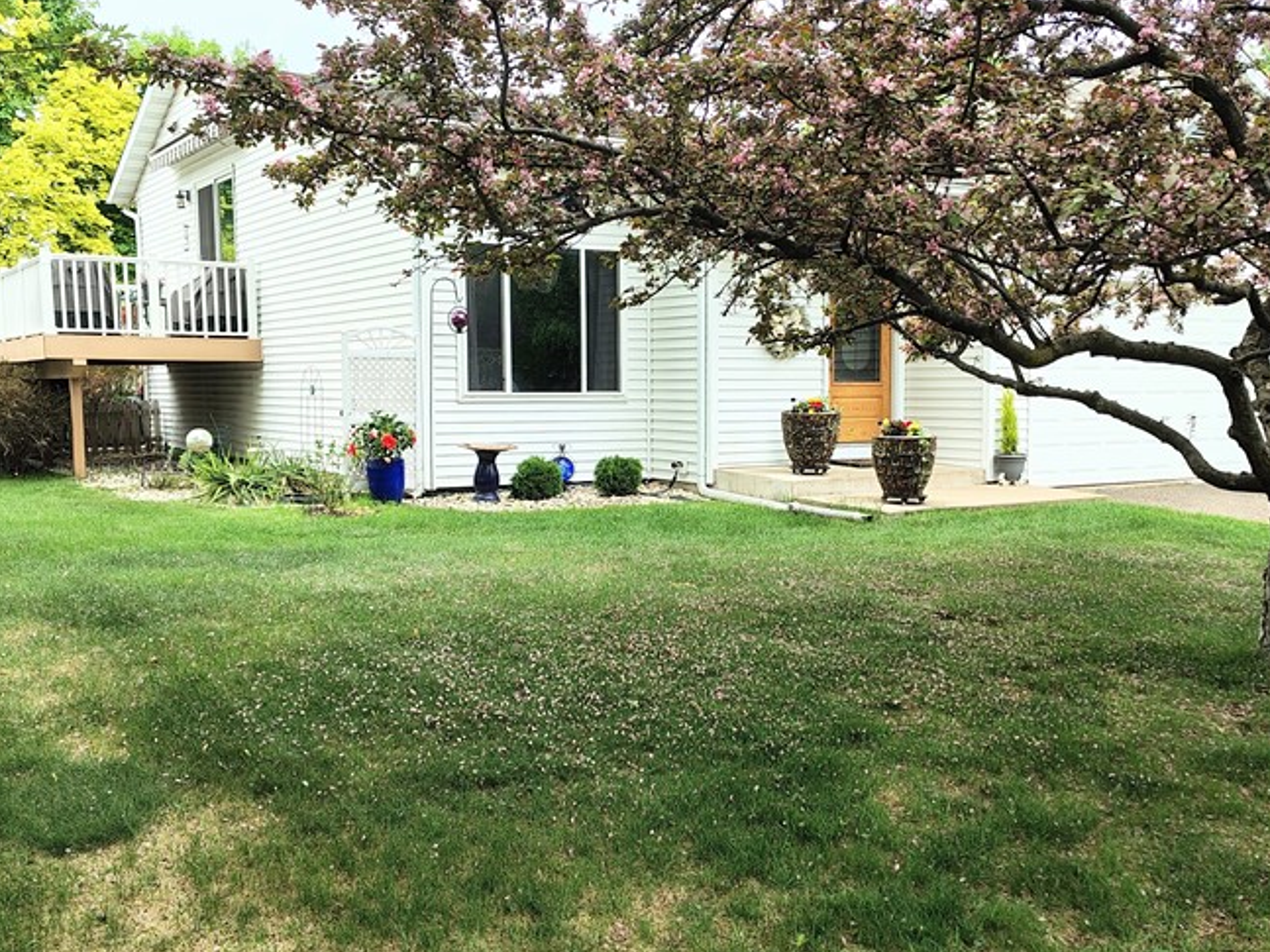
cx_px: 671
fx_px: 1394
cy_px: 520
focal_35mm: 38
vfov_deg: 37.7
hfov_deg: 49.0
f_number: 1.8
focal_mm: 5.56
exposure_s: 1/264
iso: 100
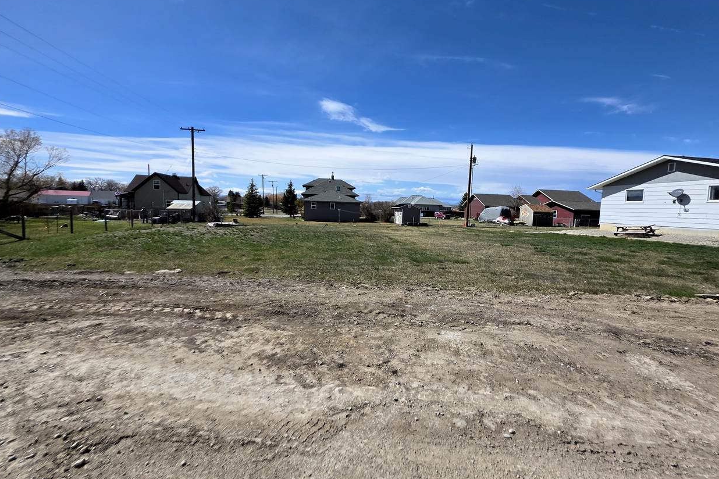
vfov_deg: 81.1
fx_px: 280
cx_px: 364
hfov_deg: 104.2
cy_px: 224
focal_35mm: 14
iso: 40
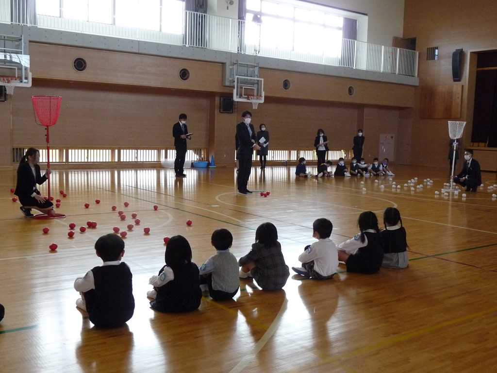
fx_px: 531
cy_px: 186
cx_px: 248
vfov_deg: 38.7
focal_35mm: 37
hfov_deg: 50.1
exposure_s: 1/160
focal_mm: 5.6
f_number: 3
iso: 400
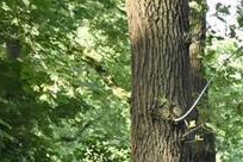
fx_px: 985
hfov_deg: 12.7
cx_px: 444
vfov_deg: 8.9
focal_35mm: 146
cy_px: 327
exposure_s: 1/125
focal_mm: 20
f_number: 3.5
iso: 400
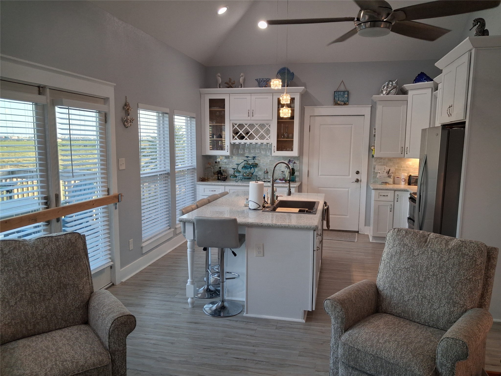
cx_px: 250
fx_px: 391
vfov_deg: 51.4
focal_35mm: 27
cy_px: 188
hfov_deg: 65.3
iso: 160
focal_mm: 4
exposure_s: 1/120
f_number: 1.8
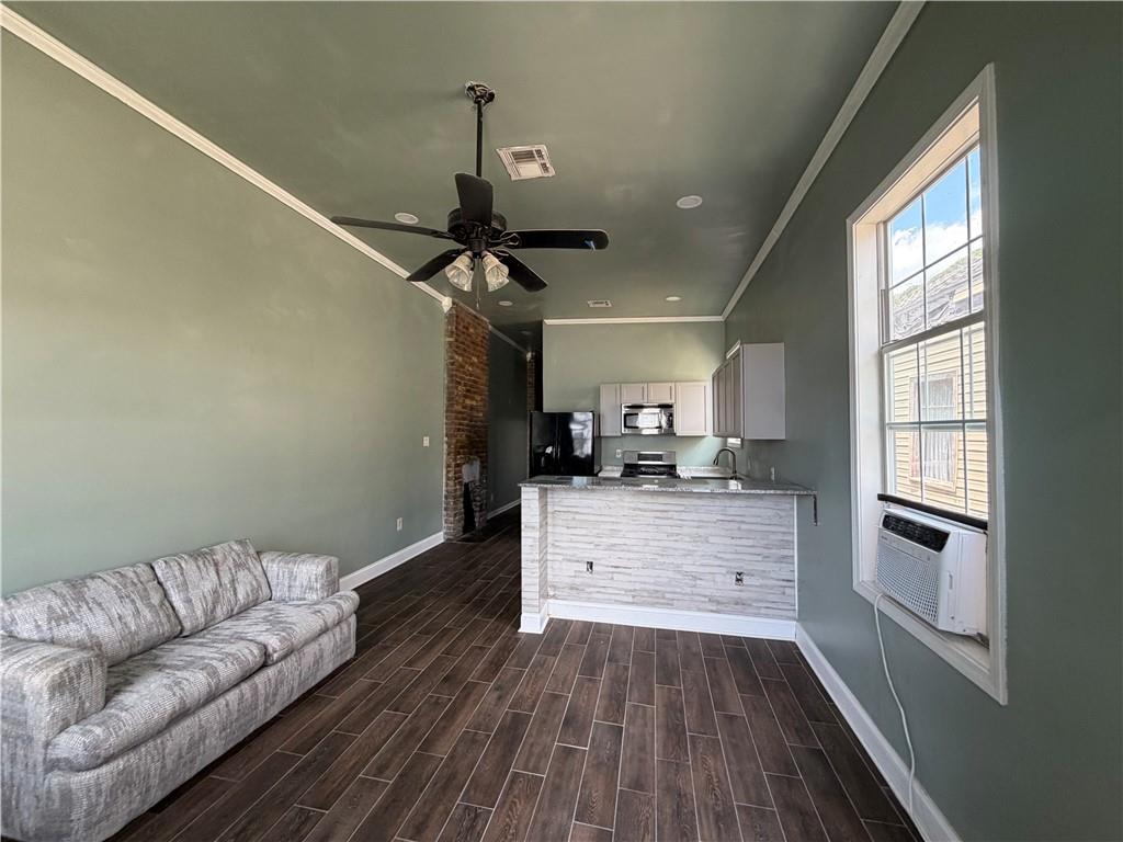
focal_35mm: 14
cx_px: 562
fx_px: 454
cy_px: 421
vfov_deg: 85.7
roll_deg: -1.0
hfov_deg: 102.1
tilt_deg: -1.2
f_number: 2.2
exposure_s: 1/121
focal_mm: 2.22
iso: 200
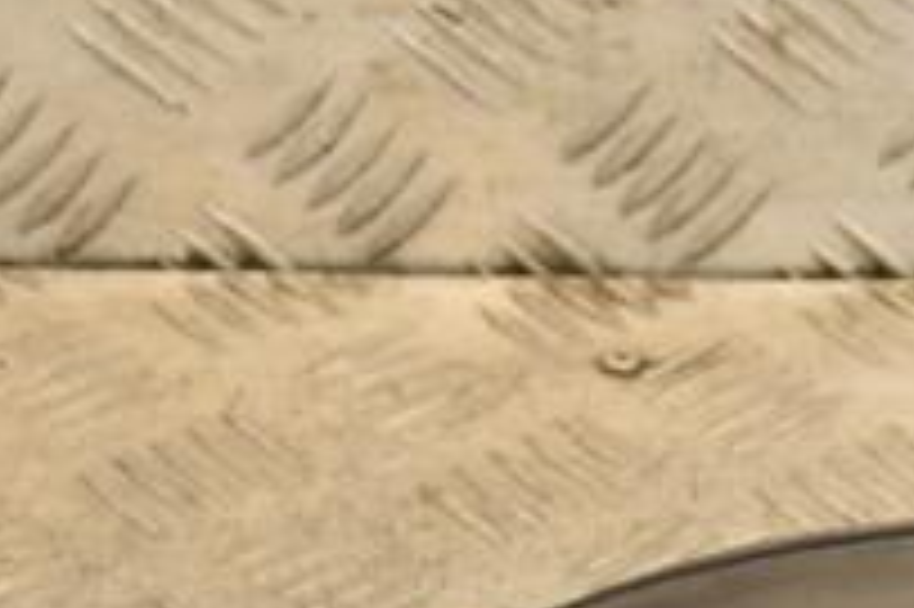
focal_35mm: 231
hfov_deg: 8.8
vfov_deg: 5.9
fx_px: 5860
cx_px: 1184
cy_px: 482
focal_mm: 52
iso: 800
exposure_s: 1/160
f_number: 5
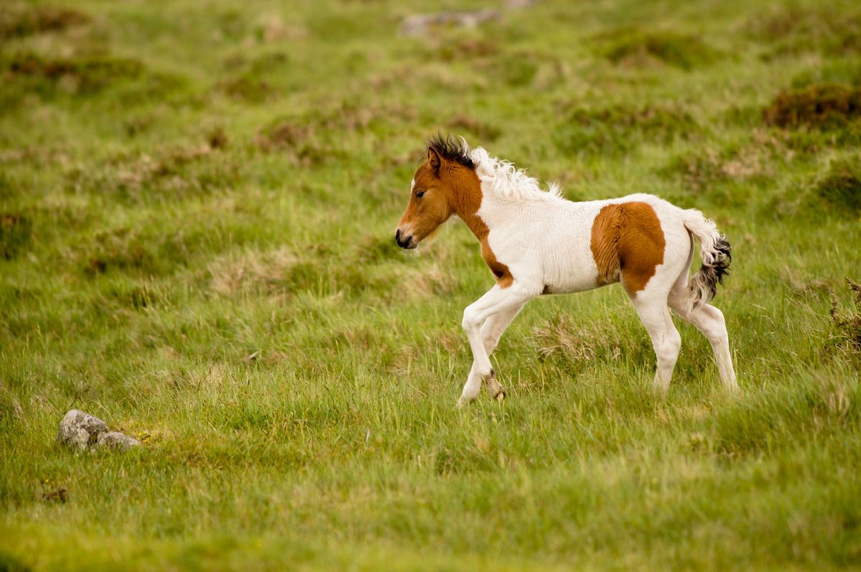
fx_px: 7168
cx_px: 430
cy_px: 286
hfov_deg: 6.9
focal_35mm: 300
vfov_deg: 4.6
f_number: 2.8
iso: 400
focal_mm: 200
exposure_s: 1/800
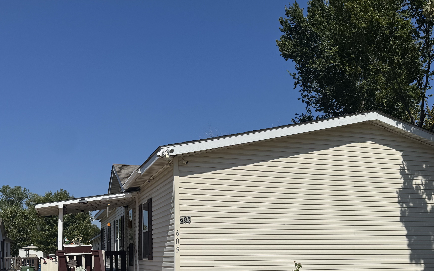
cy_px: 254
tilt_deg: -0.8
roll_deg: +0.2
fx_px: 497
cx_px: 260
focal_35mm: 42
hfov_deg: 46.9
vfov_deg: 29.1
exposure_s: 1/12346
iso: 80
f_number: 1.78
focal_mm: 6.76
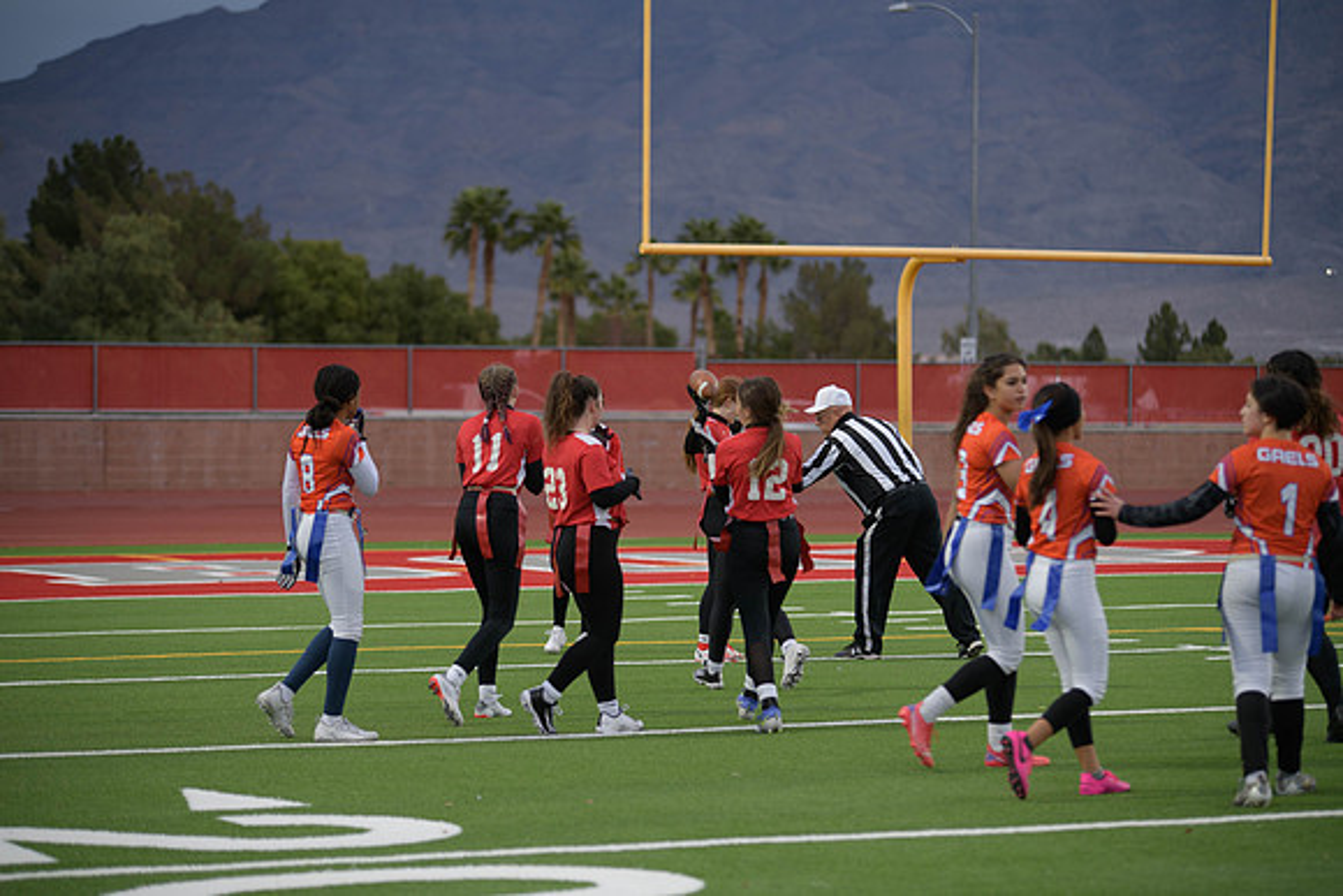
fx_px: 4478
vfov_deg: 11.4
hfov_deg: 17.1
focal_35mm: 120
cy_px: 448
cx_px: 672
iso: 250
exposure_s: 1/200
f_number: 2.8
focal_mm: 120
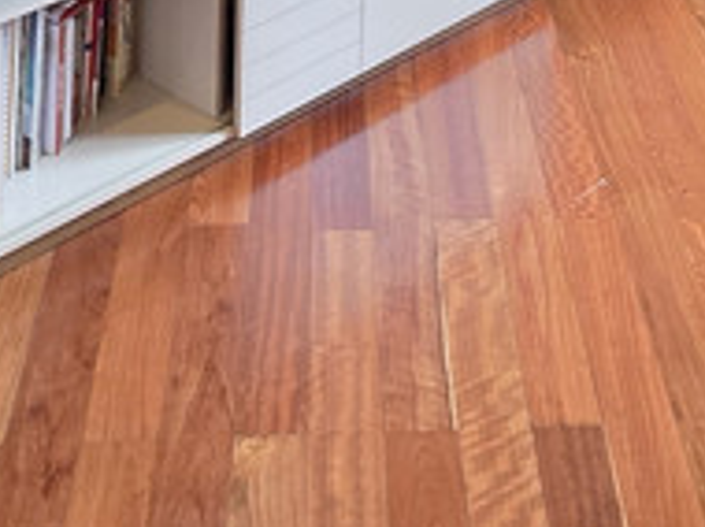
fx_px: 1505
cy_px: -442
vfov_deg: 16.4
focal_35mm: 74
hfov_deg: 26.2
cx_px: 494
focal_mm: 2.2
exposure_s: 1/60
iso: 200
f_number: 1.9
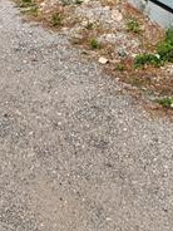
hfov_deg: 15.0
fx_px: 640
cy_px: -132
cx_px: -24
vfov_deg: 17.9
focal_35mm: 96
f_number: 1.8
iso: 20
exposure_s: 1/1967
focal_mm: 5.4
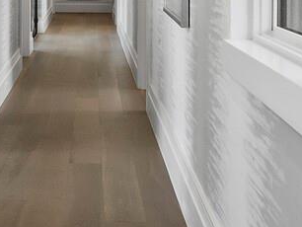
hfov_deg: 25.6
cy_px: -56
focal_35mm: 73
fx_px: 637
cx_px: 19
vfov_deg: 18.9
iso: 320
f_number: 11
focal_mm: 7
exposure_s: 1/8
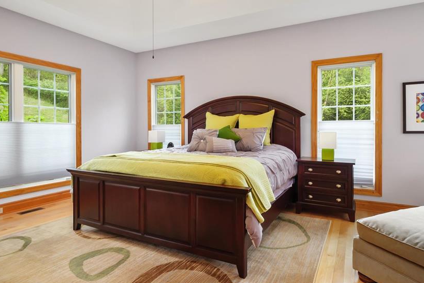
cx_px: 235
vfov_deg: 61.9
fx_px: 236
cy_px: 135
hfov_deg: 83.7
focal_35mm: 20
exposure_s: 1/5
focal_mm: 8
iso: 400
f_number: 8
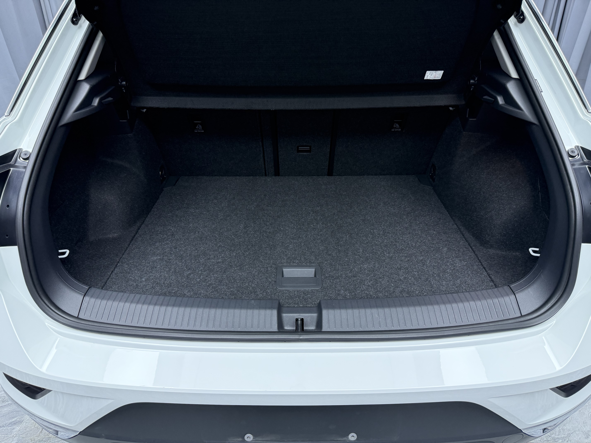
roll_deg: +1.0
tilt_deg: -30.2
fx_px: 410
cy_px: 222
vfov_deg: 56.8
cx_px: 296
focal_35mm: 24
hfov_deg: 71.6
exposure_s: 1/100
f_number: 1.78
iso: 250
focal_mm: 6.76
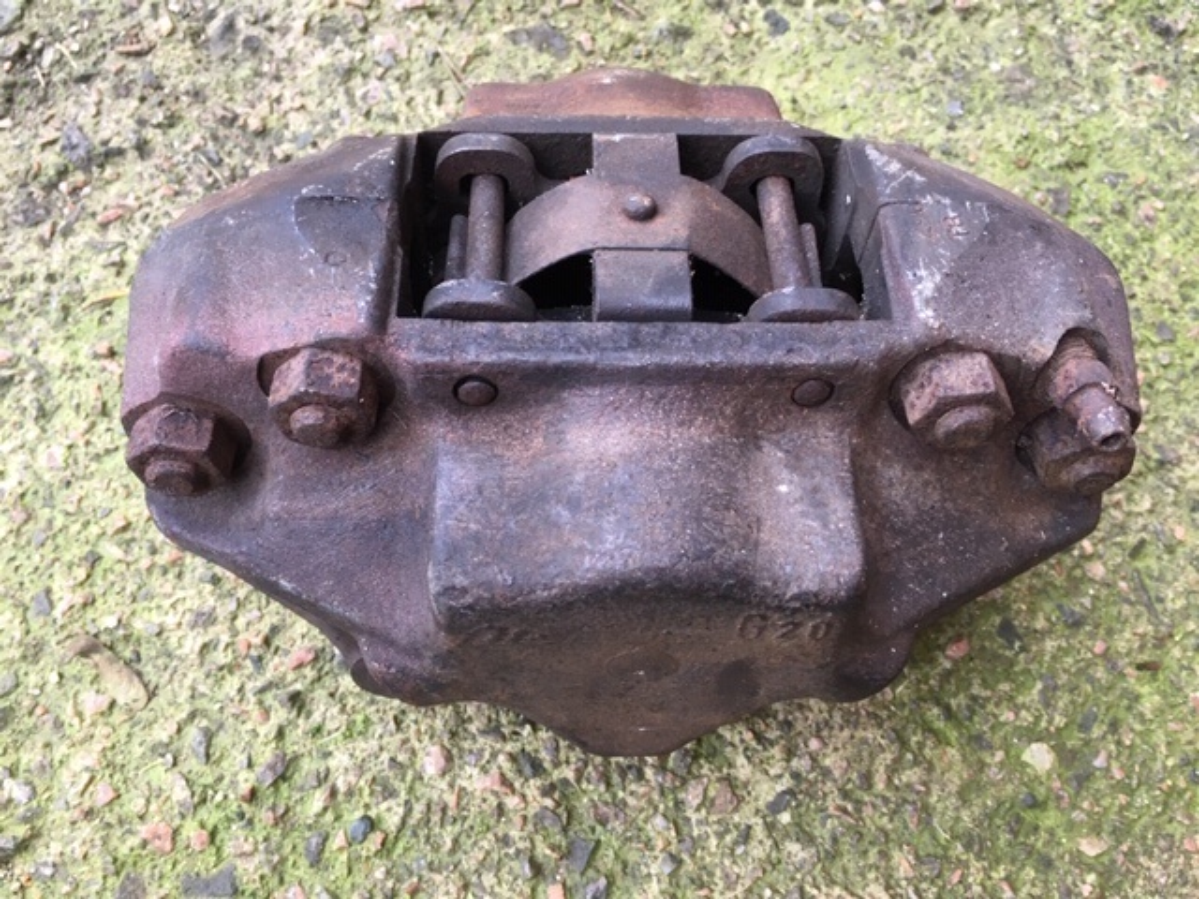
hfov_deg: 61.7
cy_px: 450
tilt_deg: -75.8
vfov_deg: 48.2
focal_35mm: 29
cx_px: 600
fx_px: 1004
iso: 40
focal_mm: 4.15
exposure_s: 1/33
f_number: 2.2
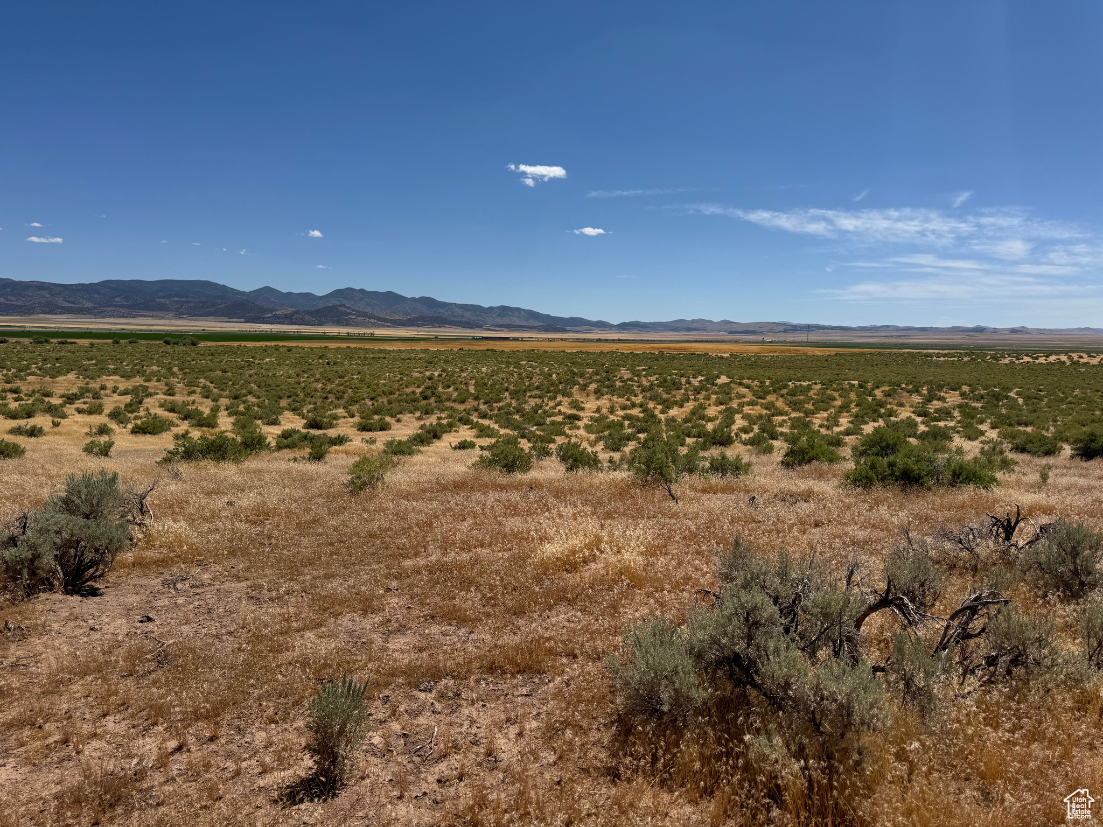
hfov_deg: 71.6
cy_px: 414
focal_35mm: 24
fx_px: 765
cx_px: 552
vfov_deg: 56.8
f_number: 1.78
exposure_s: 1/9009
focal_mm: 6.76
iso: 80
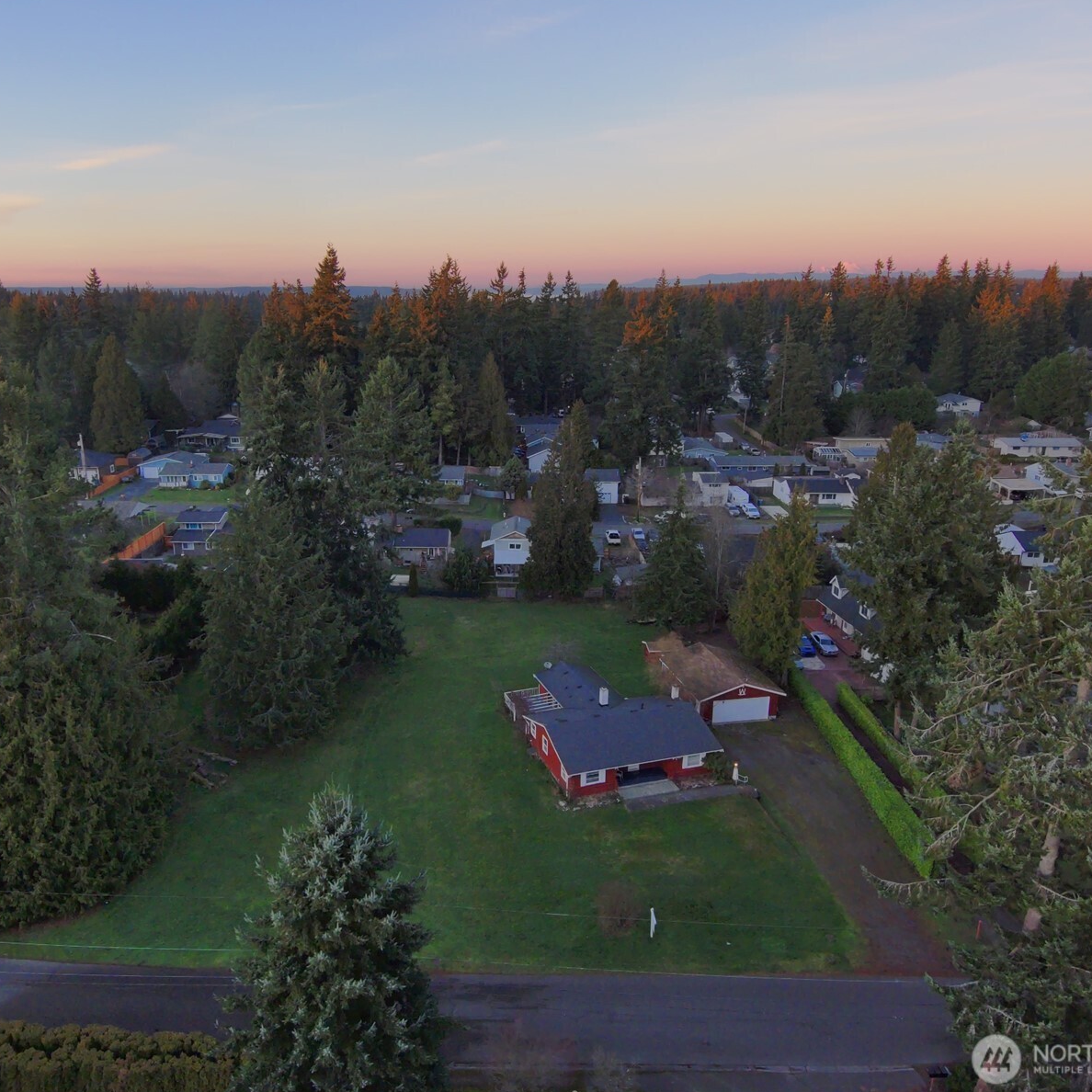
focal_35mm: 25
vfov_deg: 62.9
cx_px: 472
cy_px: 545
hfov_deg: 62.7
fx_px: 892
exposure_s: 1/120
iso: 195
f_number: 2.8
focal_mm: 3.7
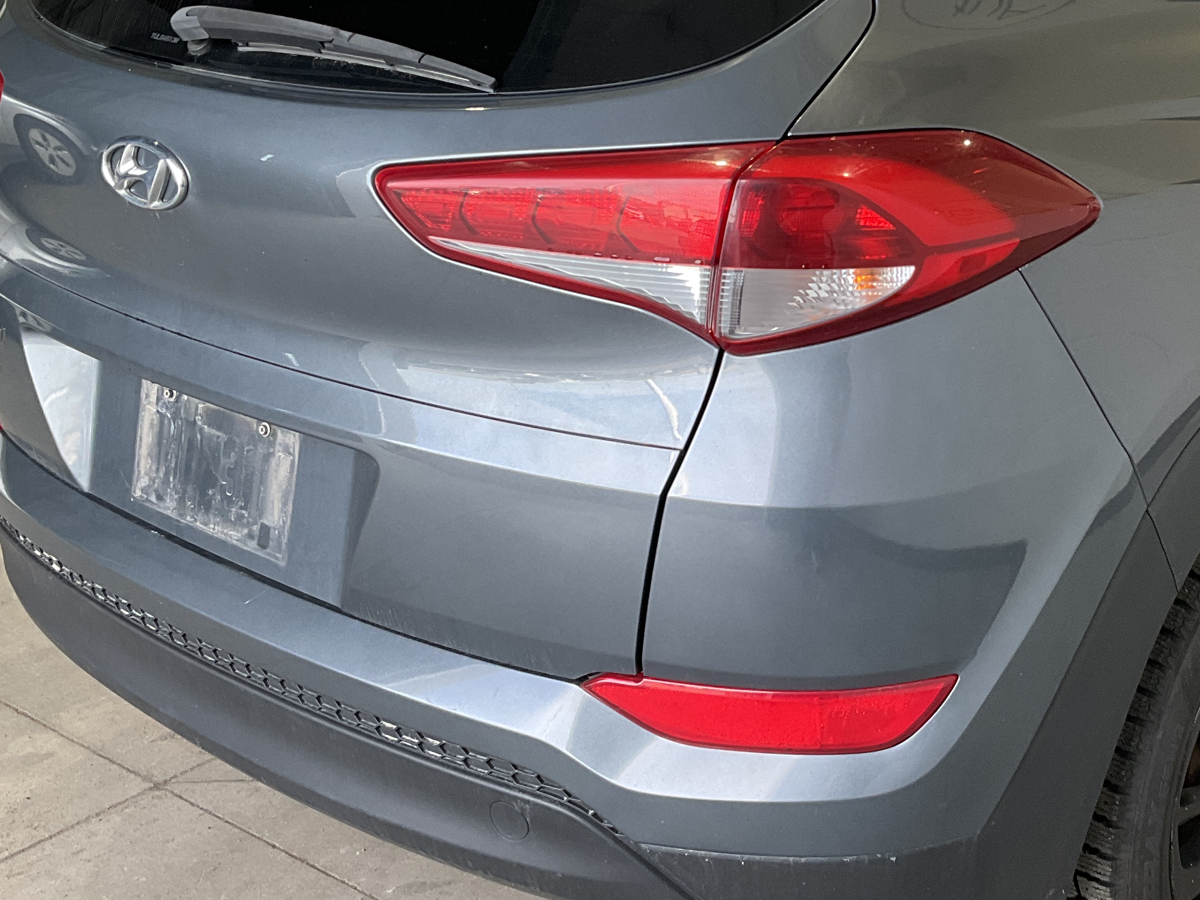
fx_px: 1838
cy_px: 350
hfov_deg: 35.3
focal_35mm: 53
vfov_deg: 27.5
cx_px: 912
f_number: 1.8
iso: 64
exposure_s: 1/122
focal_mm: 3
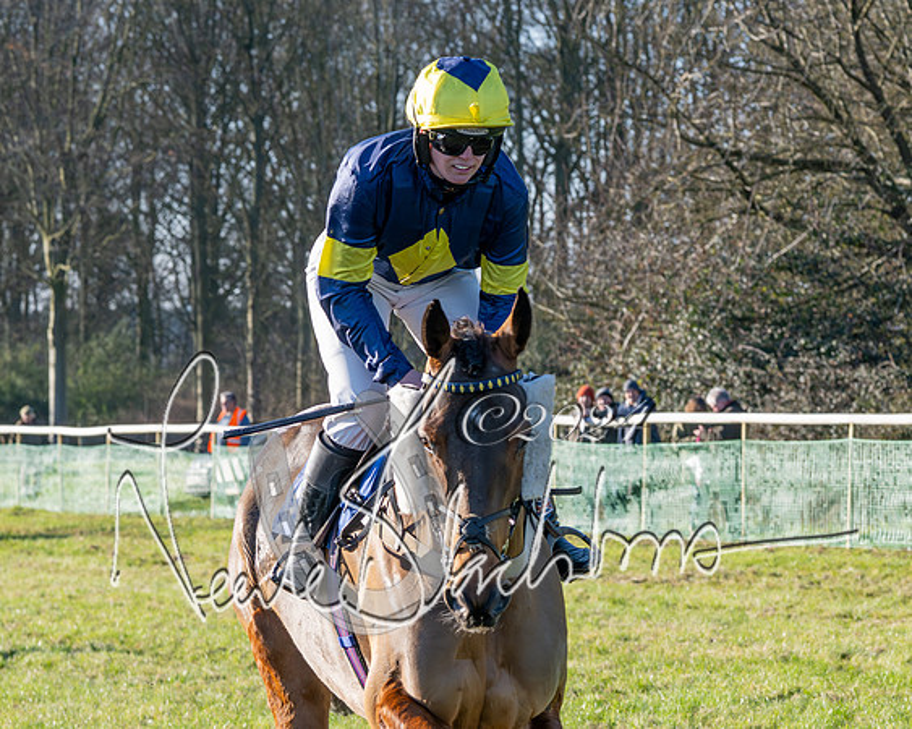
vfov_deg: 8.5
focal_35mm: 181
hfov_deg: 10.6
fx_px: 4894
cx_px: 416
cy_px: 391
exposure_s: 1/1250
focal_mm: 79
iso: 400
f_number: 5
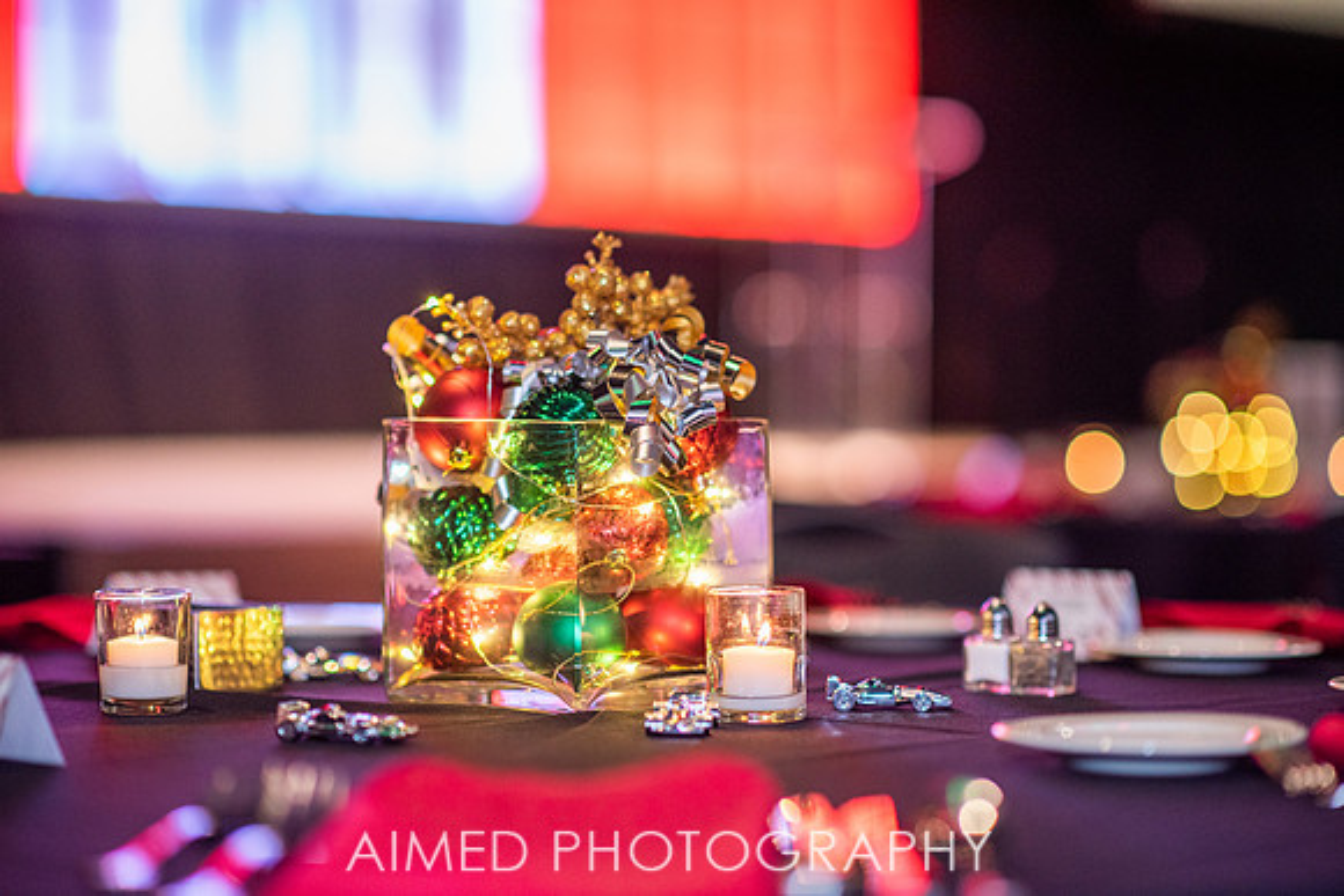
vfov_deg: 16.0
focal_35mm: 86
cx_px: 672
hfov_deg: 23.7
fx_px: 3197
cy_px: 448
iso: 1000
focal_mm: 85
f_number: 1.8
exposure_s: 1/160
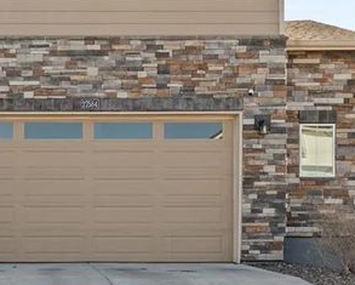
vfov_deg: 21.1
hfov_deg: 25.6
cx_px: 41
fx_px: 757
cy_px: 72
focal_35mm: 72
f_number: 8
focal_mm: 22
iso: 400
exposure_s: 1/250
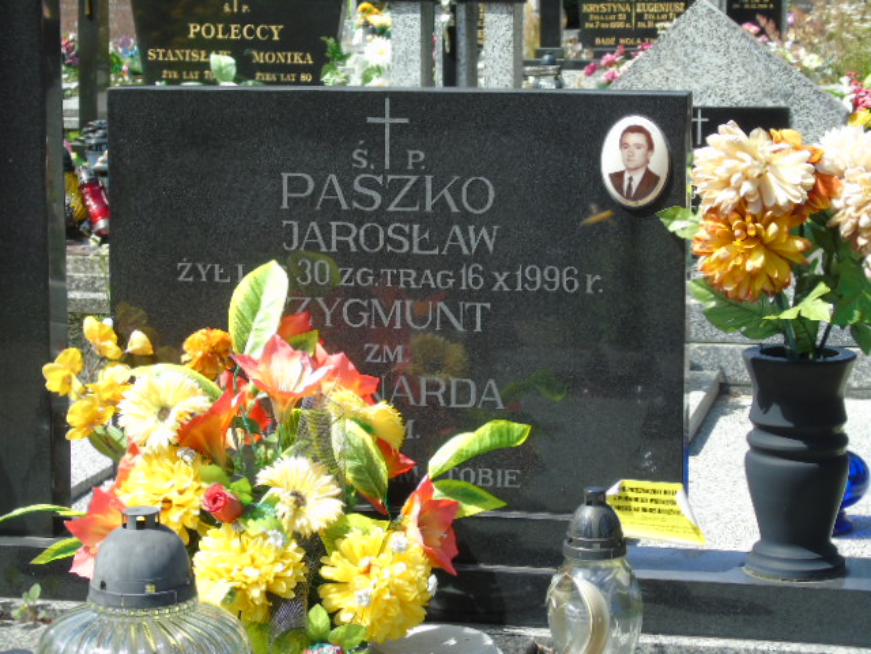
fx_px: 2365
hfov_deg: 20.9
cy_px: 327
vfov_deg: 15.7
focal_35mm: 94
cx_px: 436
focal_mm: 17
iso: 80
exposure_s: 1/320
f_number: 4.3
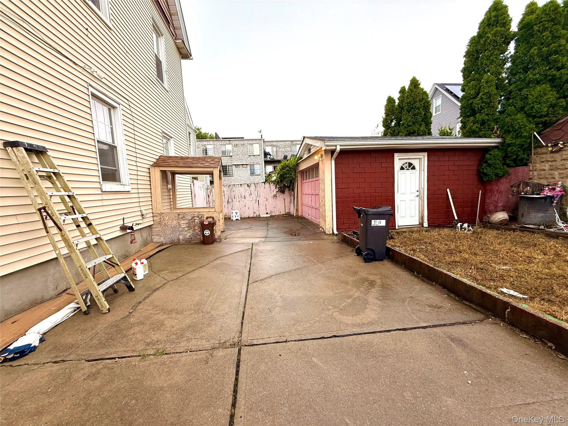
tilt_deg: -5.0
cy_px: 213
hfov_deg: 102.1
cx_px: 284
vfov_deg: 85.7
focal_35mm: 14
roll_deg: +2.1
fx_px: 230
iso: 100
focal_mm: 2.22
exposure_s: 1/99
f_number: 2.2
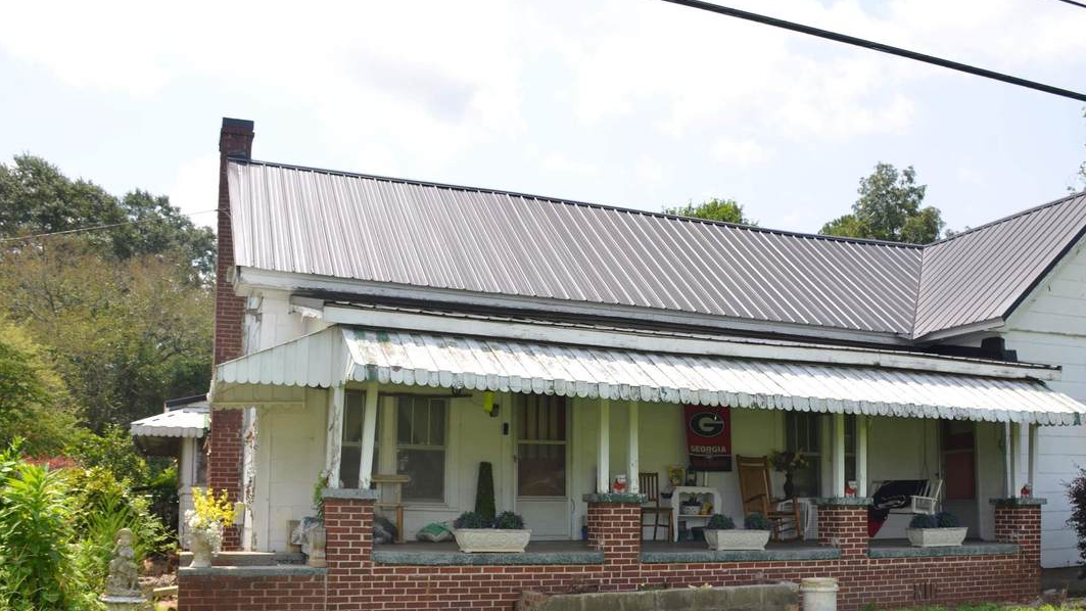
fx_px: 979
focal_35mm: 34
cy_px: 405
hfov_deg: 57.8
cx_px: 620
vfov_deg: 34.4
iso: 100
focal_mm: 18
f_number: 8
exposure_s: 1/250
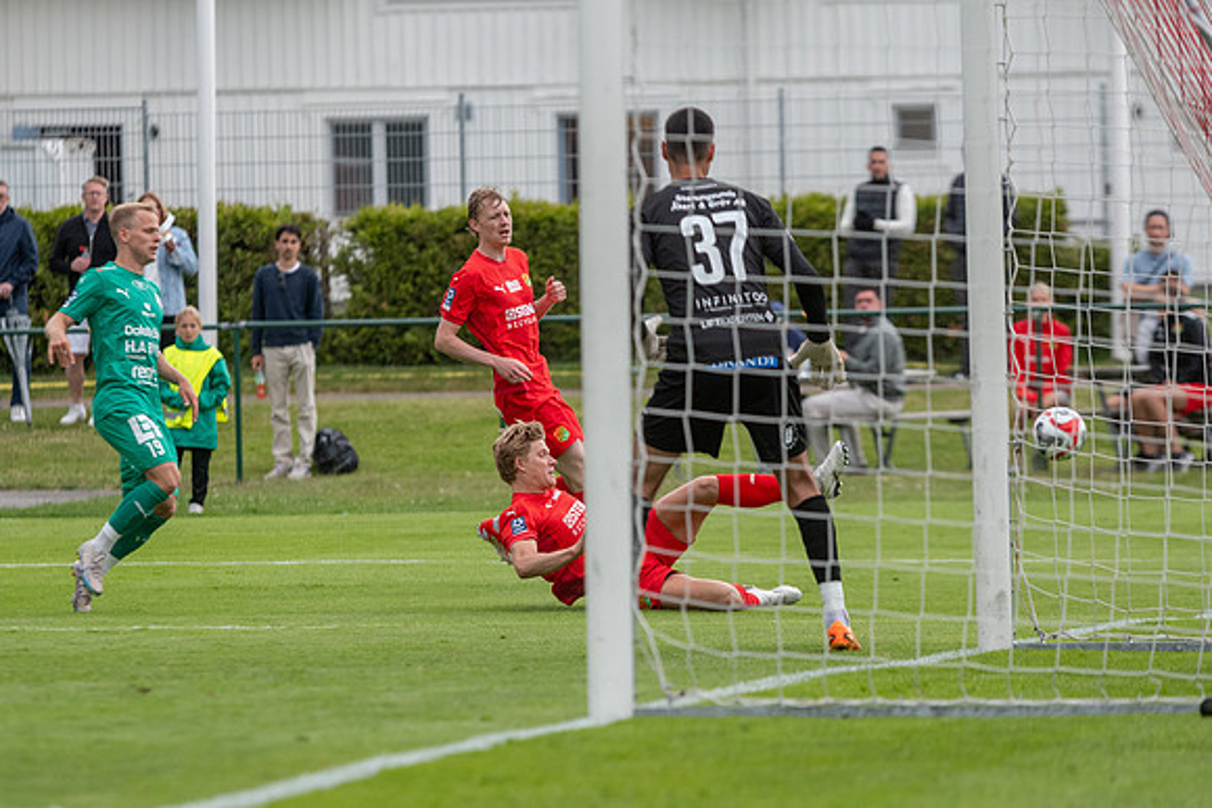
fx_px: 10643
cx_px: 606
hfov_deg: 6.5
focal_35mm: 316
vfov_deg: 4.4
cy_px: 404
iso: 900
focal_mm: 200
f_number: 4
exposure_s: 1/1250
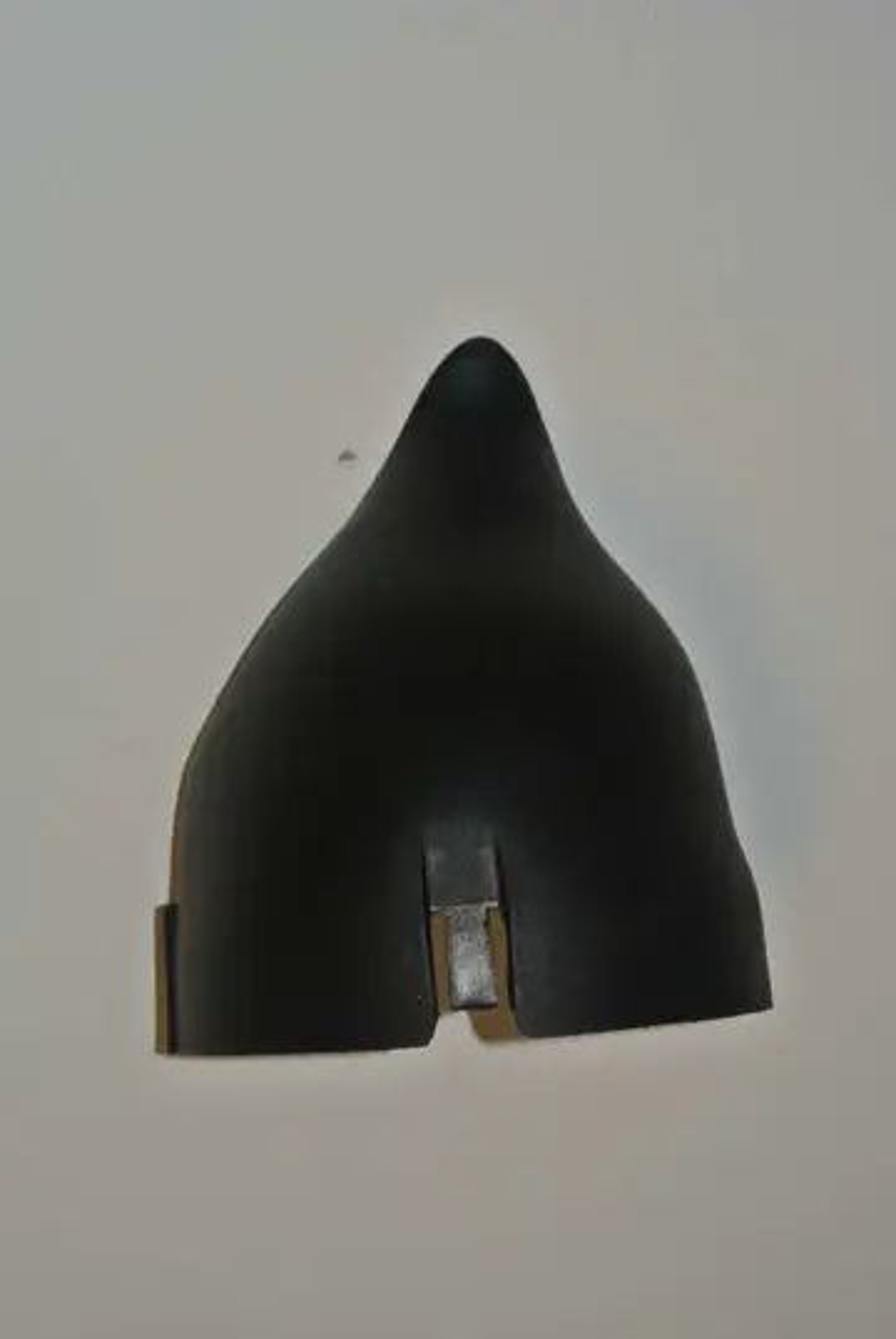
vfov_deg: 25.0
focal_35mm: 81
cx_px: 448
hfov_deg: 16.9
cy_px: 670
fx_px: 3016
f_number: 5.6
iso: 200
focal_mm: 30
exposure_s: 1/60
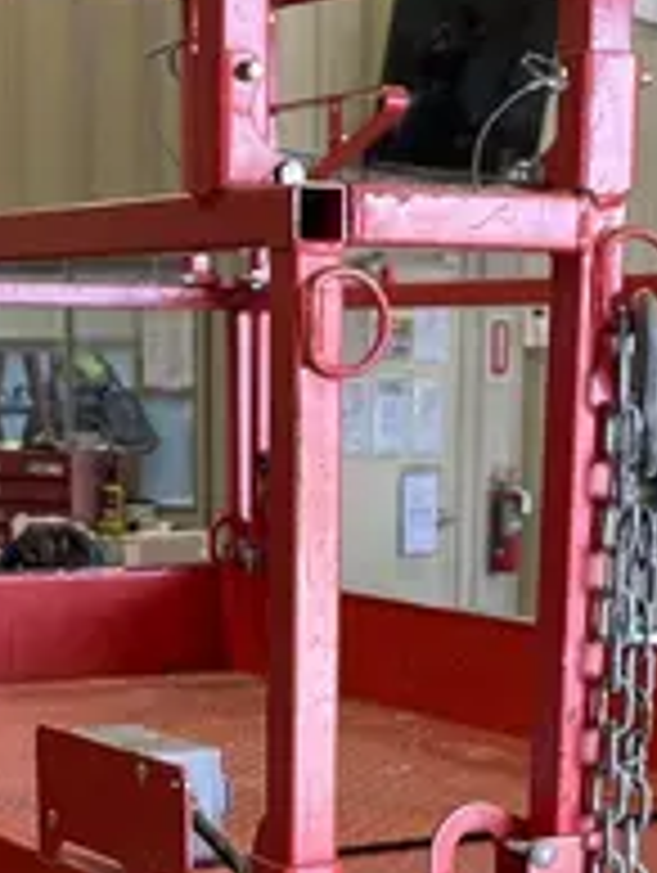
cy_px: 898
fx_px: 2475
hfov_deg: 15.1
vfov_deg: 19.4
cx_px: 284
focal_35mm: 98
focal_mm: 4.2
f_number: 1.6
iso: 125
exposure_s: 1/60
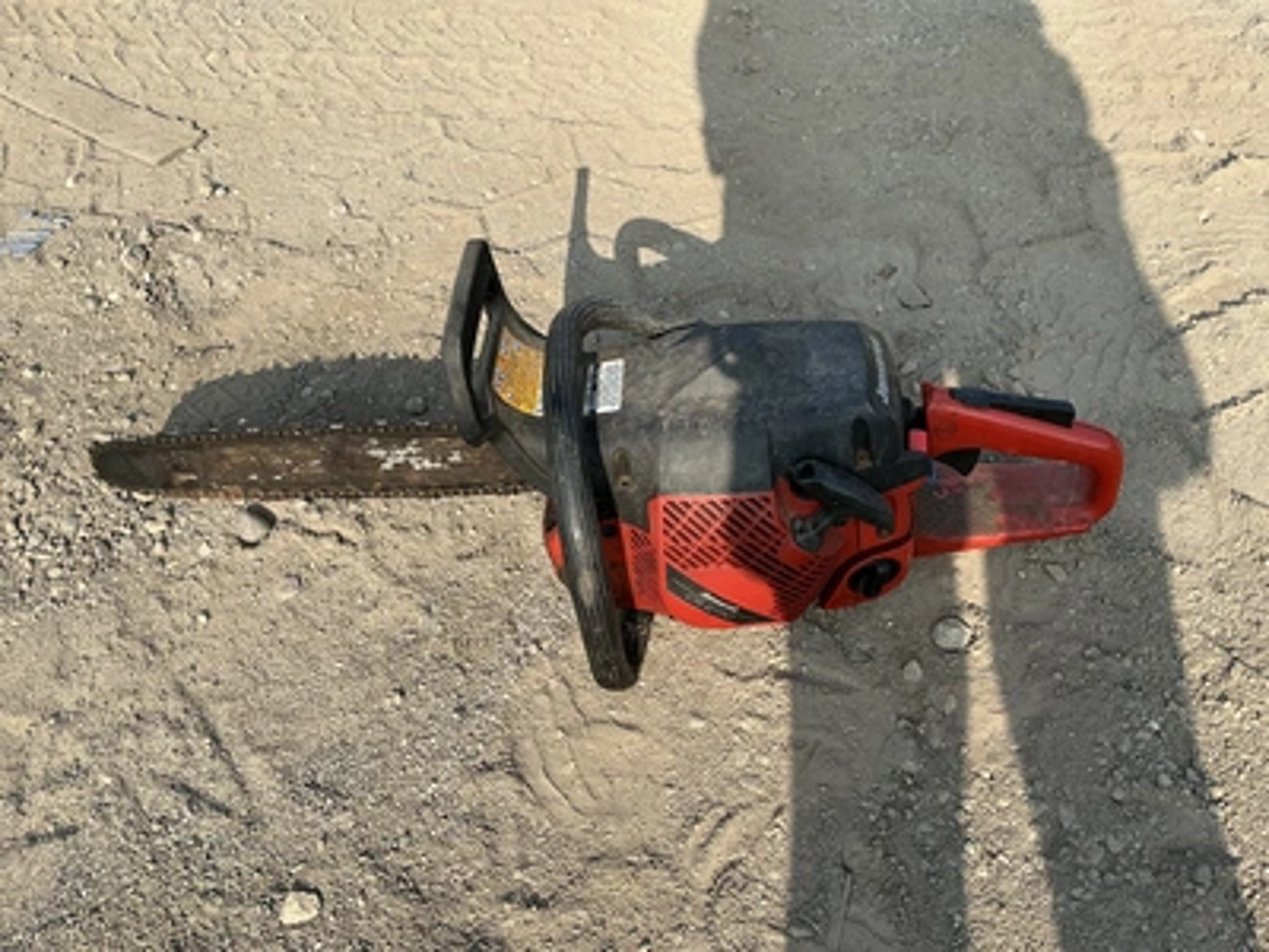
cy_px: 476
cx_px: 634
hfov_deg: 63.4
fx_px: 1026
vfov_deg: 49.7
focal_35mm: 28
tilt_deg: -50.5
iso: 25
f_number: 1.8
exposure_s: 1/1168
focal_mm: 3
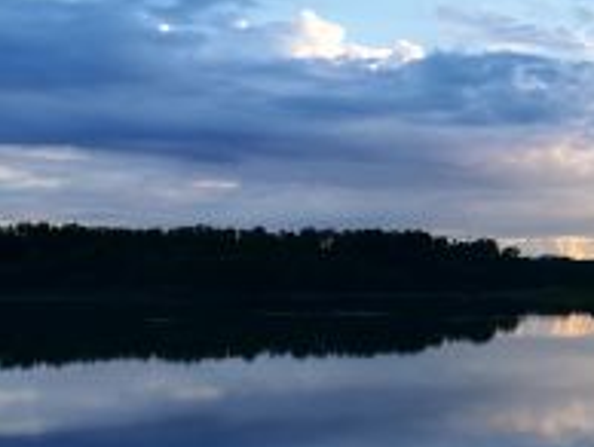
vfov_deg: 21.5
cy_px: 51
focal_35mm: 67
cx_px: 762
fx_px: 1151
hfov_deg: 25.2
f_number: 2.2
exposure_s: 1/217
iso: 50
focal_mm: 3.81
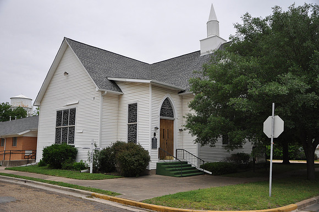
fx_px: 292
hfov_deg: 57.3
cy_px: 106
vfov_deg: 39.9
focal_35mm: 33
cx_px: 160
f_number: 3.8
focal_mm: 22
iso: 400
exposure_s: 1/200
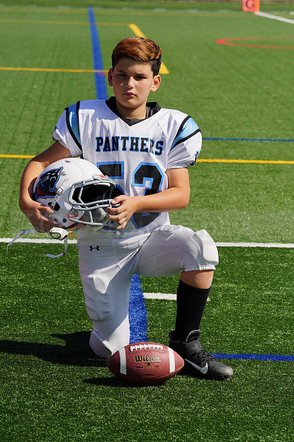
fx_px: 2122
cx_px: 147
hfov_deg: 7.9
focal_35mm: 173
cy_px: 221
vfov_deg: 11.9
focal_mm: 173
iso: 100
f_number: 11
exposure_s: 1/250
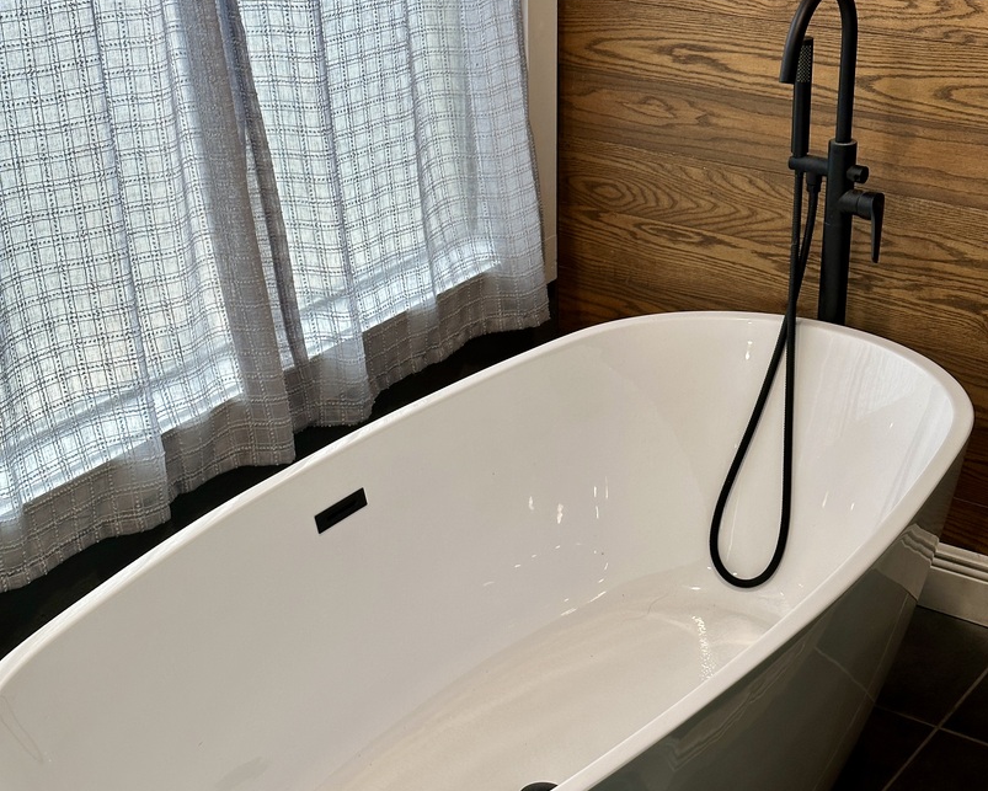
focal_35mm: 63
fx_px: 1843
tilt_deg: -23.8
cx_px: 497
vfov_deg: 24.2
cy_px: 392
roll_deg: +0.2
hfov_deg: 30.0
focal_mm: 6.86
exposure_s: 1/120
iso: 100
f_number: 1.78
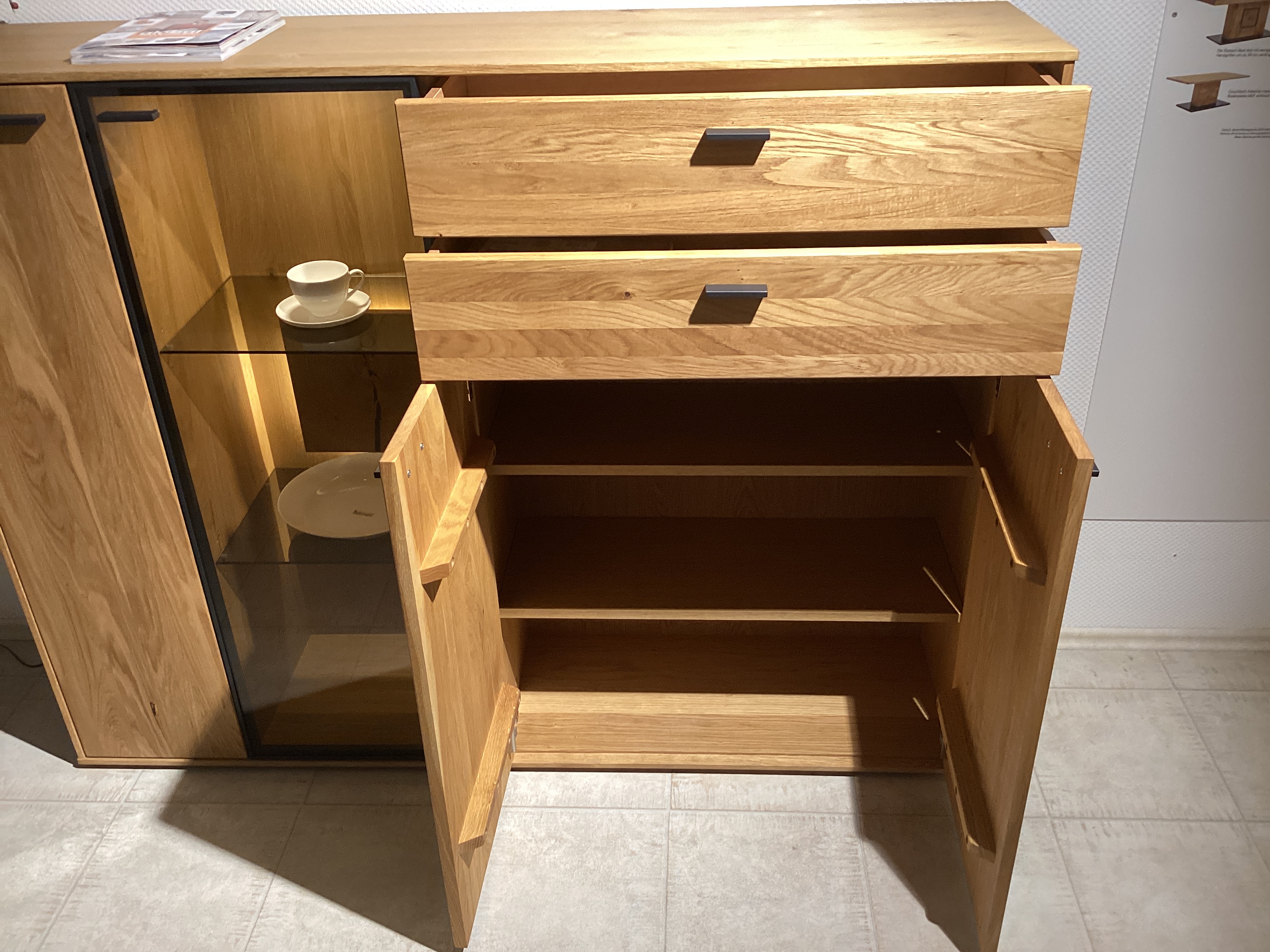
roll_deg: +1.7
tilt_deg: -31.2
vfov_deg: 45.4
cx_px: 635
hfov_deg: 58.4
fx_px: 1137
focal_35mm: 31
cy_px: 476
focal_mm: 3.3
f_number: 2.4
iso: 160
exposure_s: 1/60
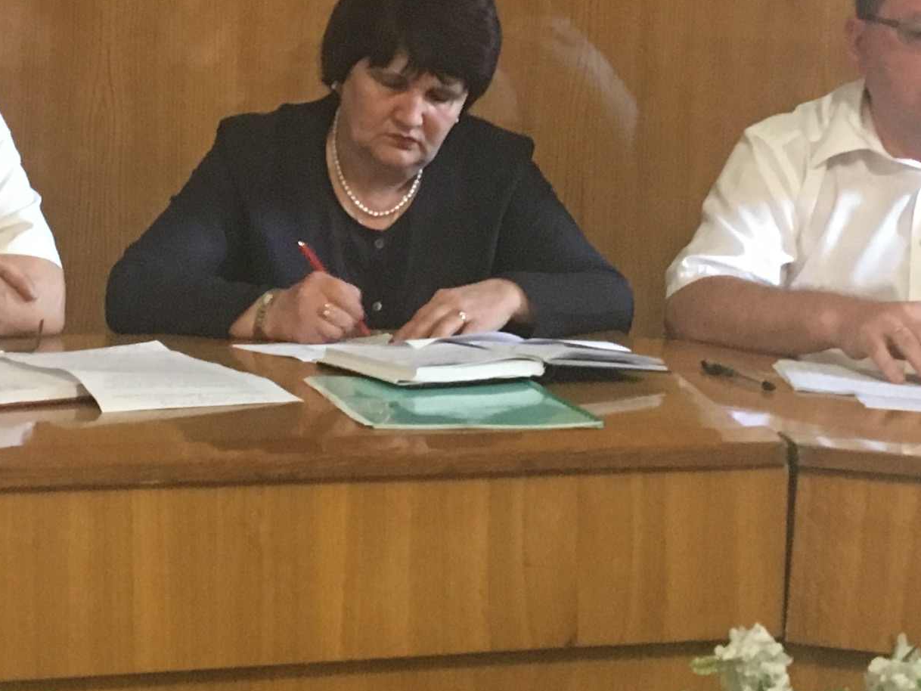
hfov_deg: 20.4
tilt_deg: -1.8
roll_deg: -3.0
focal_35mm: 96
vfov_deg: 15.3
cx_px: 310
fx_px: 2555
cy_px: 122
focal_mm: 4.15
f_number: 2.2
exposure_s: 1/17
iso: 400
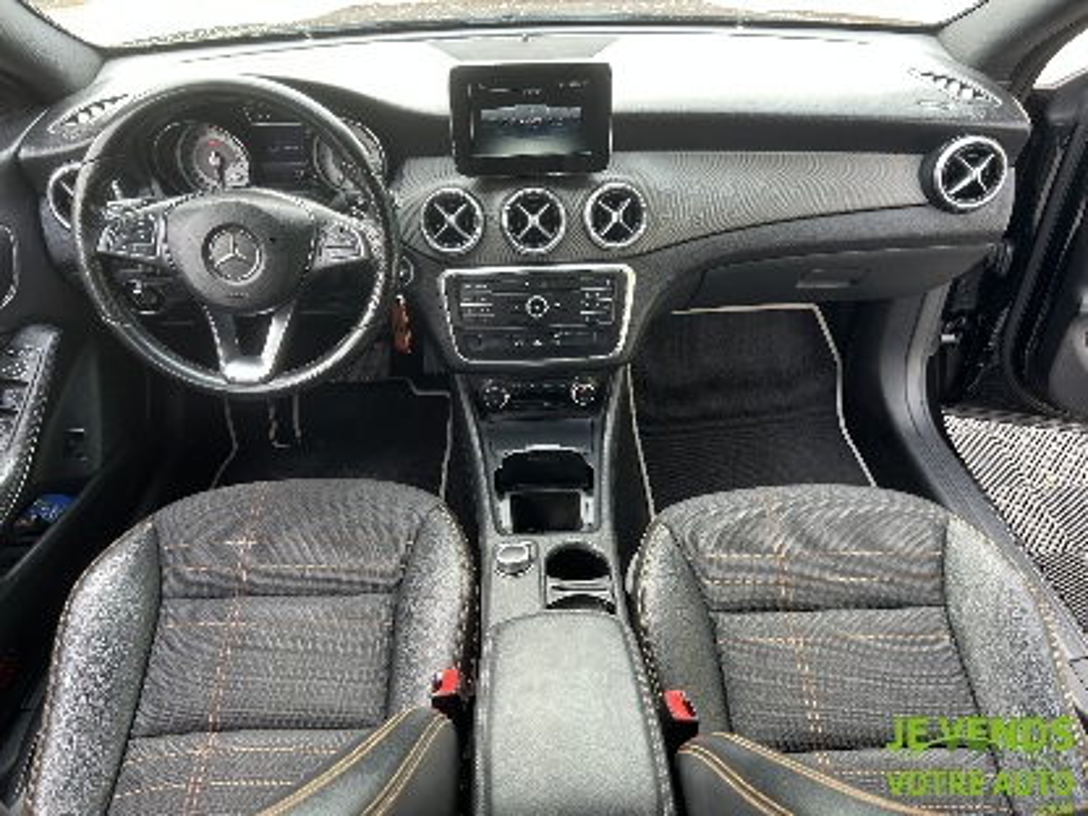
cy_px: 408
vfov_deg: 53.1
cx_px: 544
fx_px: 817
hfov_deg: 67.3
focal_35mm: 26
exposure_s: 1/121
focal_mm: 5.7
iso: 64
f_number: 1.5
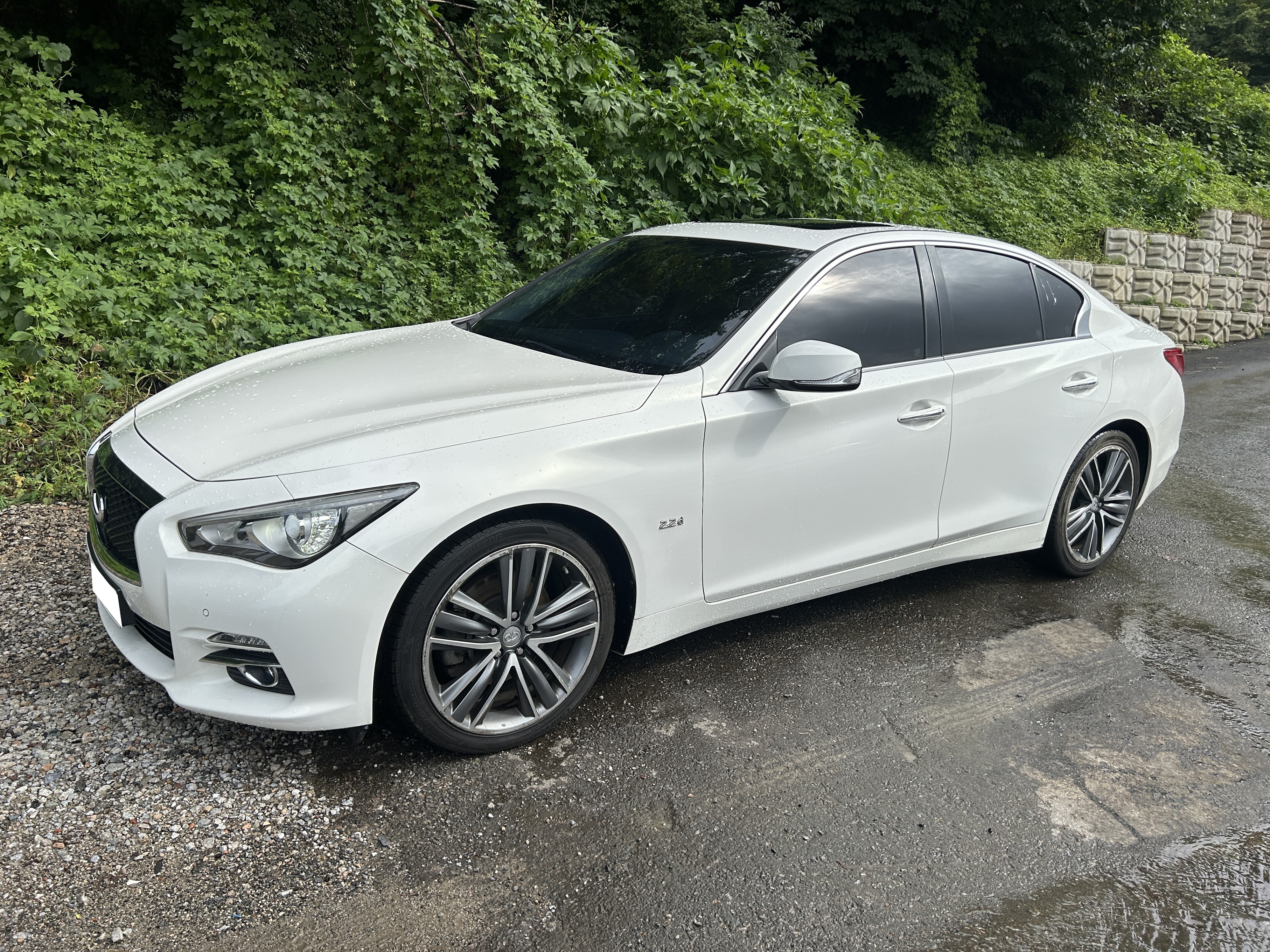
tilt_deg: -10.4
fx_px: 954
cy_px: 476
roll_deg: -2.6
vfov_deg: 53.1
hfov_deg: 67.3
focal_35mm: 26
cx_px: 635
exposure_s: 1/4274
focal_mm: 5.7
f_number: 1.5
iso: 50
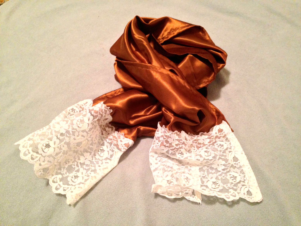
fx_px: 287
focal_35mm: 33
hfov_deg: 55.4
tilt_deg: -57.9
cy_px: 113
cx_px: 150
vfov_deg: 42.9
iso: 500
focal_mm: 4.12
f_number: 2.4
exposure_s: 1/15
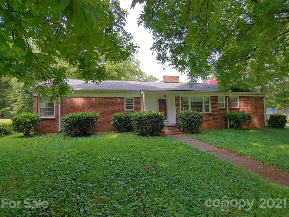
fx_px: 134
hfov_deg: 94.5
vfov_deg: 78.1
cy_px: 108
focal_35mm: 16
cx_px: 144
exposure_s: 1/120
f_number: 1.9
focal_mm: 2.18
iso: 50
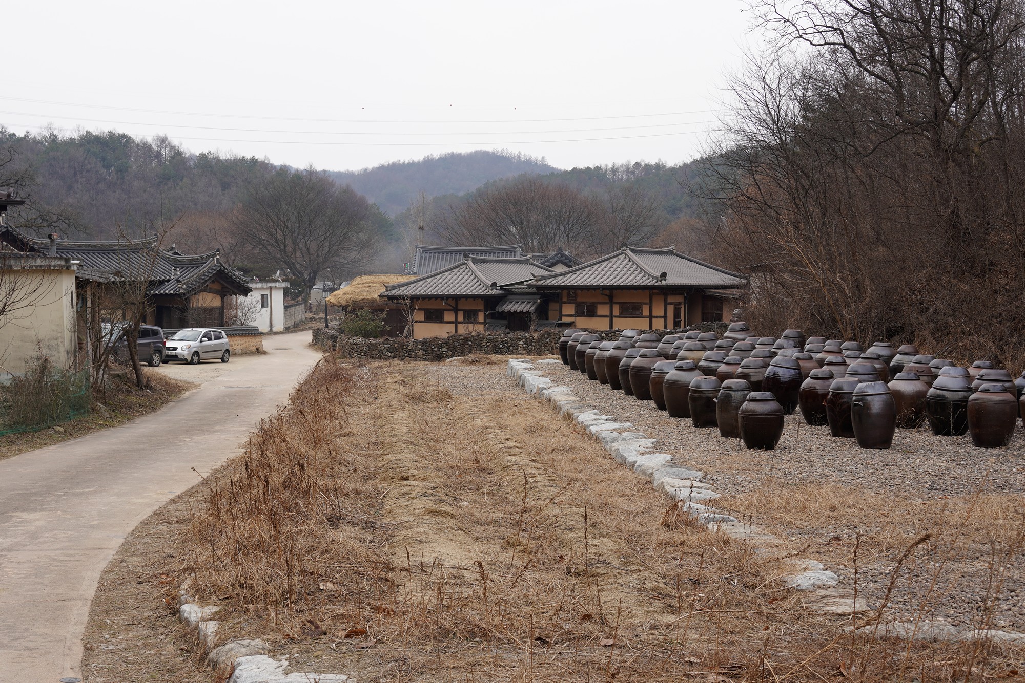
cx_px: 512
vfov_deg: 33.4
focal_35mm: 40
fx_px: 1139
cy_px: 342
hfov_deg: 48.5
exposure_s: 1/100
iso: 200
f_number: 10
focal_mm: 40
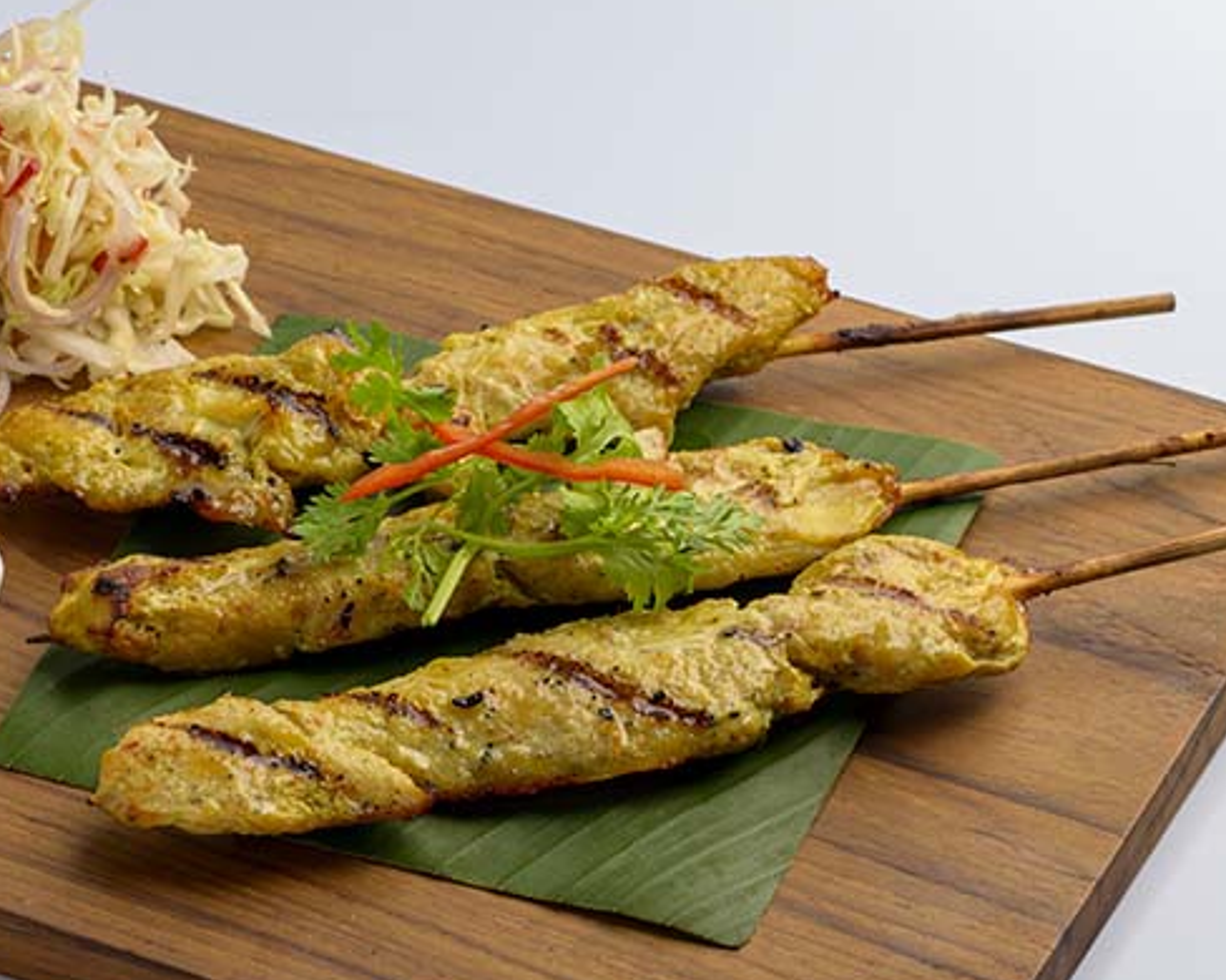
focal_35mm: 157
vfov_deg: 9.8
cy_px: 613
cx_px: 291
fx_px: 5694
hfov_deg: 12.2
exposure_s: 1/200
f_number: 8.5
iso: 80
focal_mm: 85
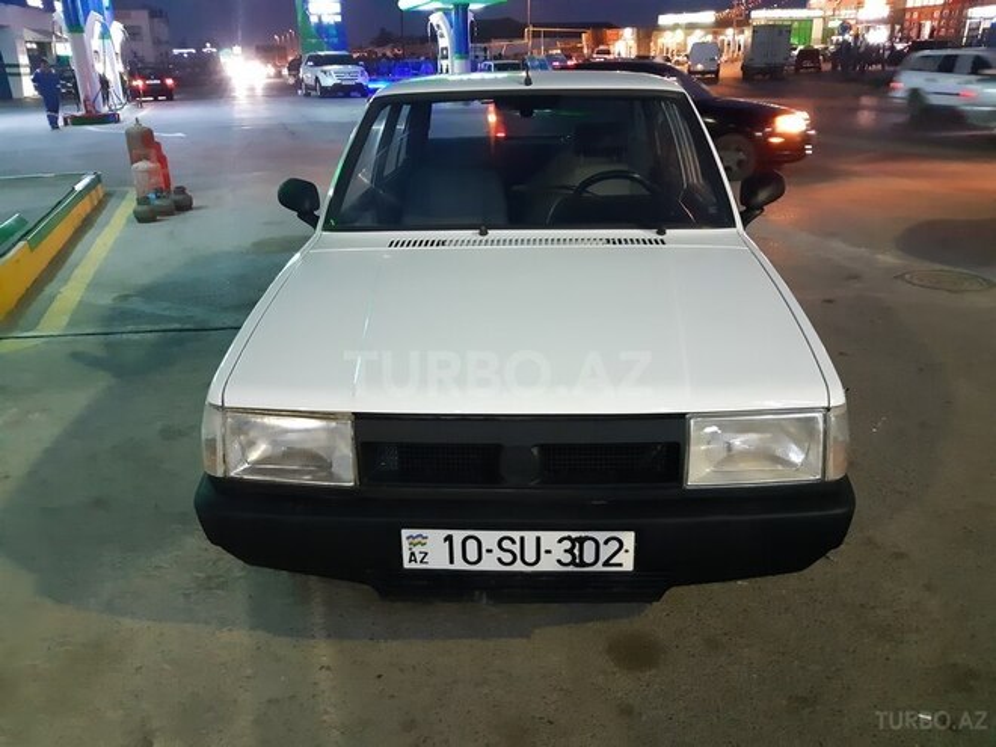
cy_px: 374
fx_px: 748
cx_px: 498
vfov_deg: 53.1
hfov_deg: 67.3
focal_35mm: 26
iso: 640
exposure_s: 1/17
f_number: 1.7
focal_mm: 3.93
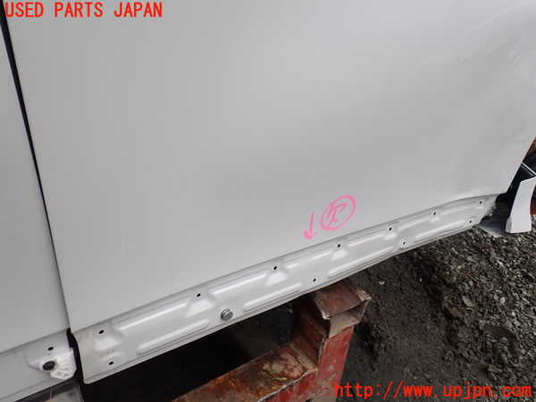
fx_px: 465
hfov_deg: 60.0
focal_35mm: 30
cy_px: 201
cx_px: 268
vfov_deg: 46.8
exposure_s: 1/500
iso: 100
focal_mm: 5.4
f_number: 3.2
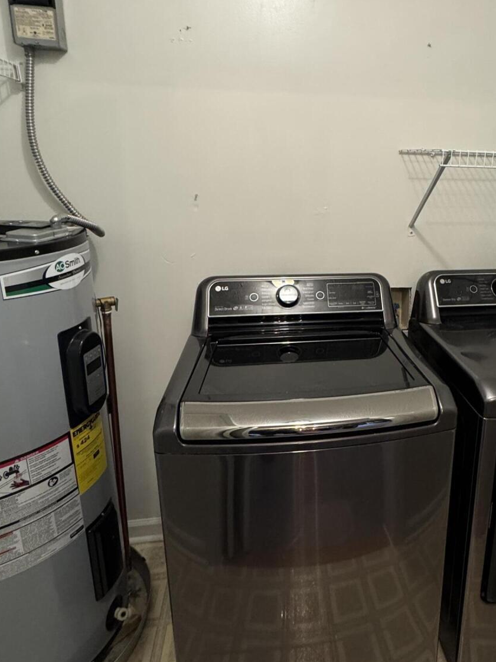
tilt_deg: -14.4
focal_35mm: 25
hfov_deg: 53.2
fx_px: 478
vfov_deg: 69.1
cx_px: 350
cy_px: 286
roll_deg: -1.3
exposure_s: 1/60
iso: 400
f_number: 2.2
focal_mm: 2.22
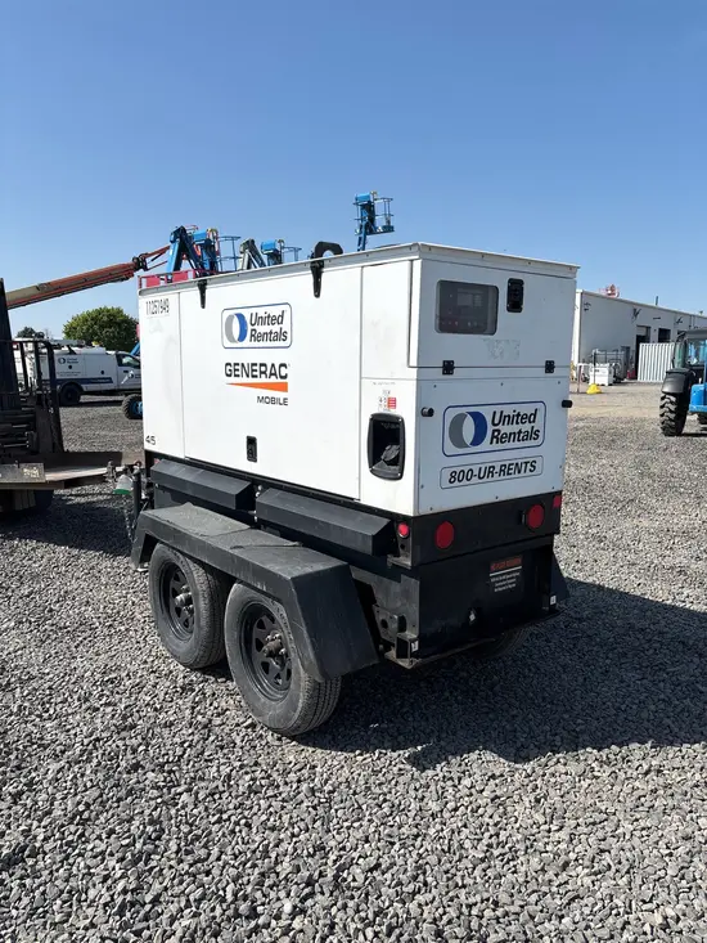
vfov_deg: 67.3
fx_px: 708
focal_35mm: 26
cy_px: 472
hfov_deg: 53.1
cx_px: 354
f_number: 1.6
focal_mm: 5.96
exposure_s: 1/4854
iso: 50
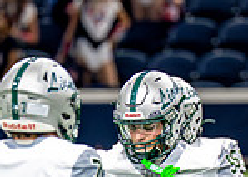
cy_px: 275
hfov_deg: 1.9
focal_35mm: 1050
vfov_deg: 1.4
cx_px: 132
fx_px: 7386
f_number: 2.8
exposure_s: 1/400
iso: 1000
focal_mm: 200
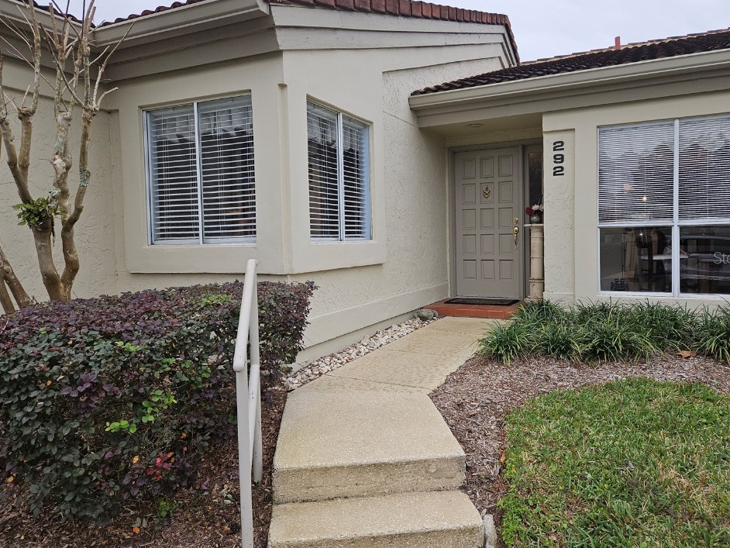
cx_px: 390
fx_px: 527
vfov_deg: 54.9
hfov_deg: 69.3
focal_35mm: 25
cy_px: 257
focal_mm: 5.4
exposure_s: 1/305
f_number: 1.8
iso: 25
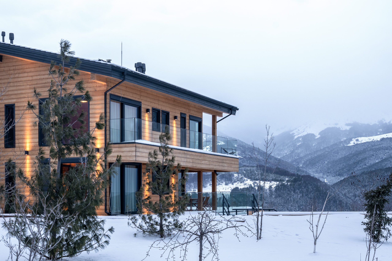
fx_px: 566
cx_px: 196
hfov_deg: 38.2
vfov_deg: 26.0
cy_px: 130
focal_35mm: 52
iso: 200
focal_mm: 35
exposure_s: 1/6
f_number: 8
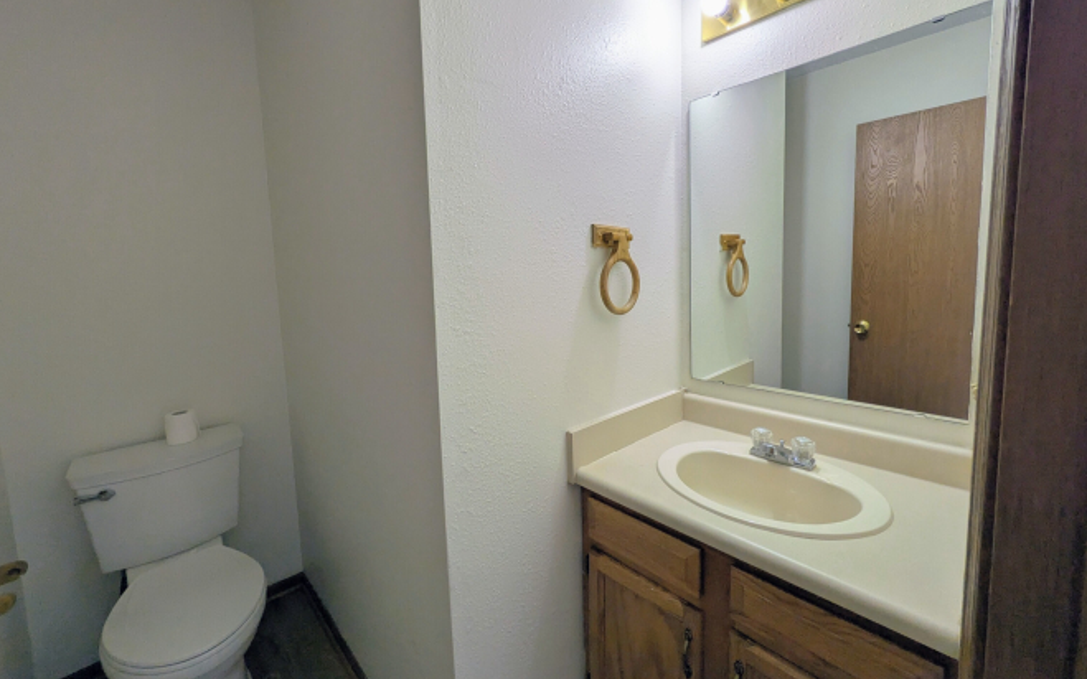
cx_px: 544
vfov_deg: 74.7
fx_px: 444
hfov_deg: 101.5
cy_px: 313
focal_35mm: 15
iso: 63
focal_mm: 1.83
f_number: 2.2
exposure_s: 1/100
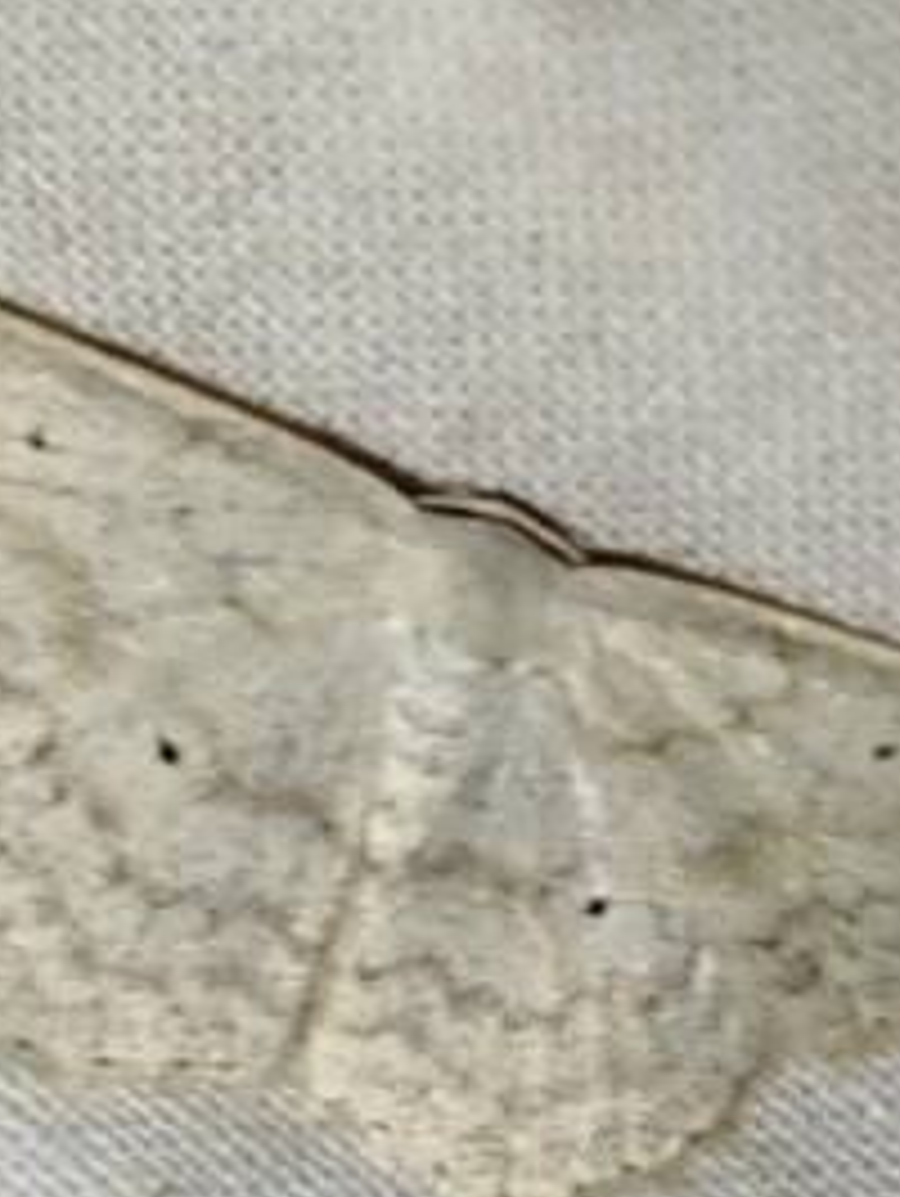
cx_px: 540
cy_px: 693
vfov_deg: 12.3
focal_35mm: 161
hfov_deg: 9.2
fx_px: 5572
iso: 64
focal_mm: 5.31
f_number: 1.7
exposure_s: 1/50
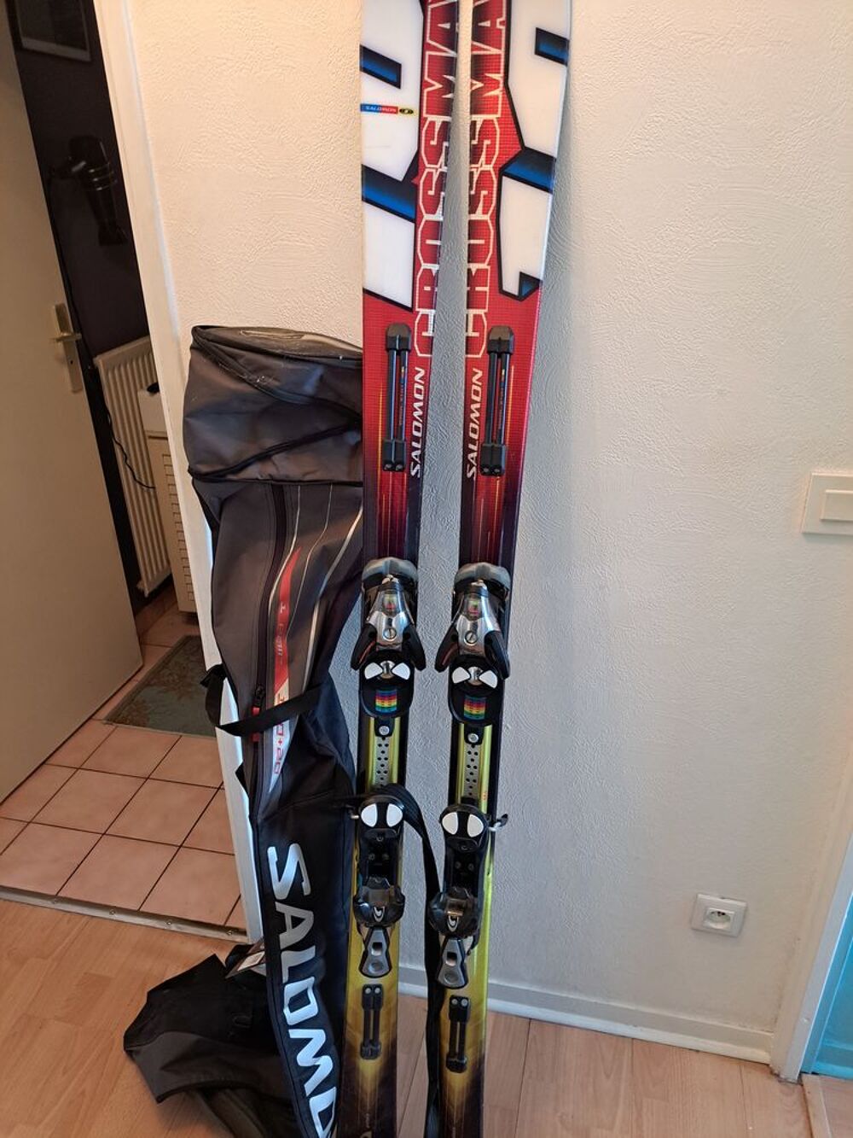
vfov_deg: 71.6
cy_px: 569
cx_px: 426
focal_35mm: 24
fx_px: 788
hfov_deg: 56.8
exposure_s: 1/50
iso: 320
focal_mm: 5.23
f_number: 1.8
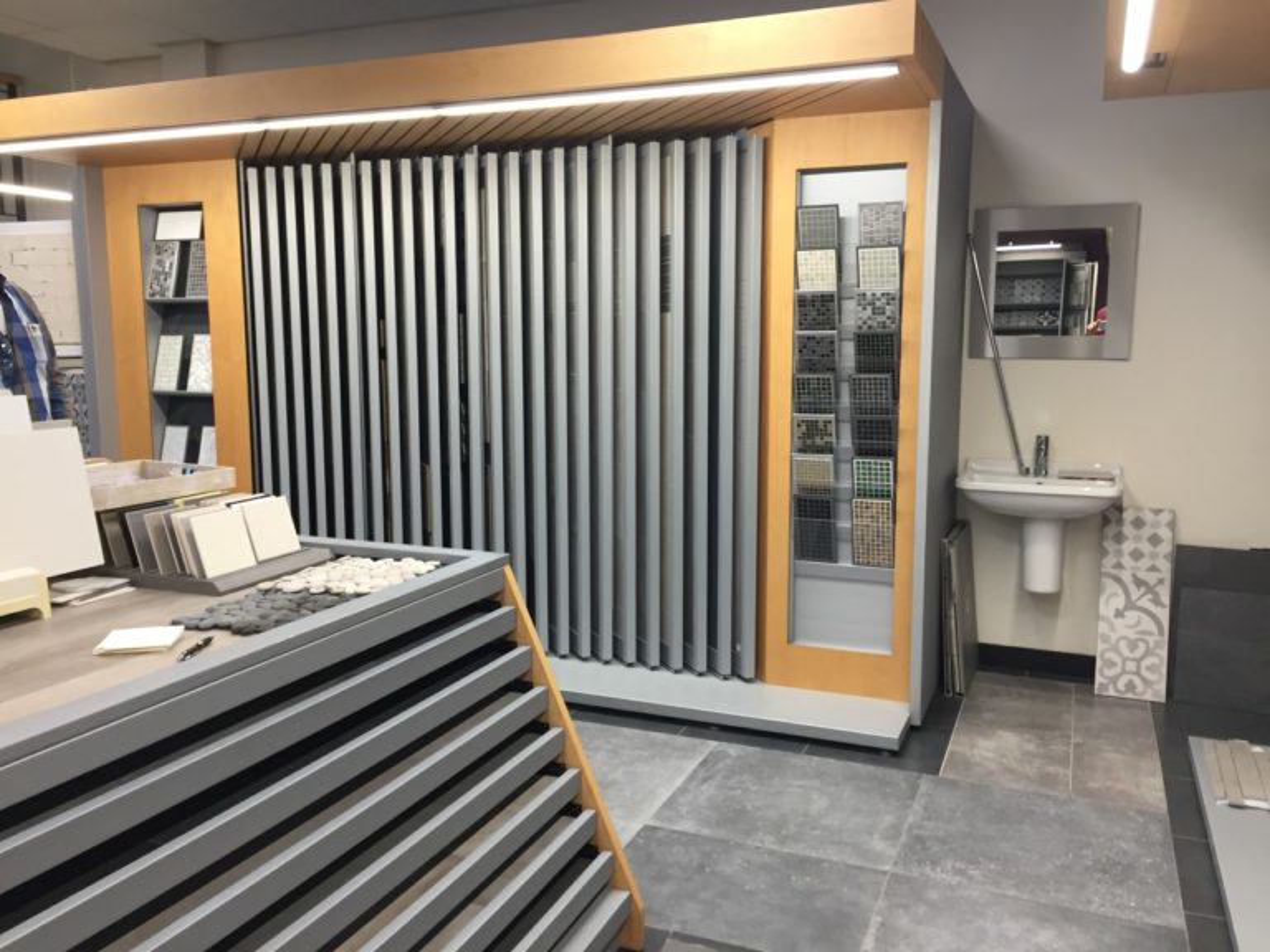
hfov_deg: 61.7
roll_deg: -1.7
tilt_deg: -6.9
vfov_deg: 48.2
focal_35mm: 29
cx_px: 635
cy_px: 476
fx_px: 1064
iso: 64
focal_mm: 4.15
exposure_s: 1/33
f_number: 2.2
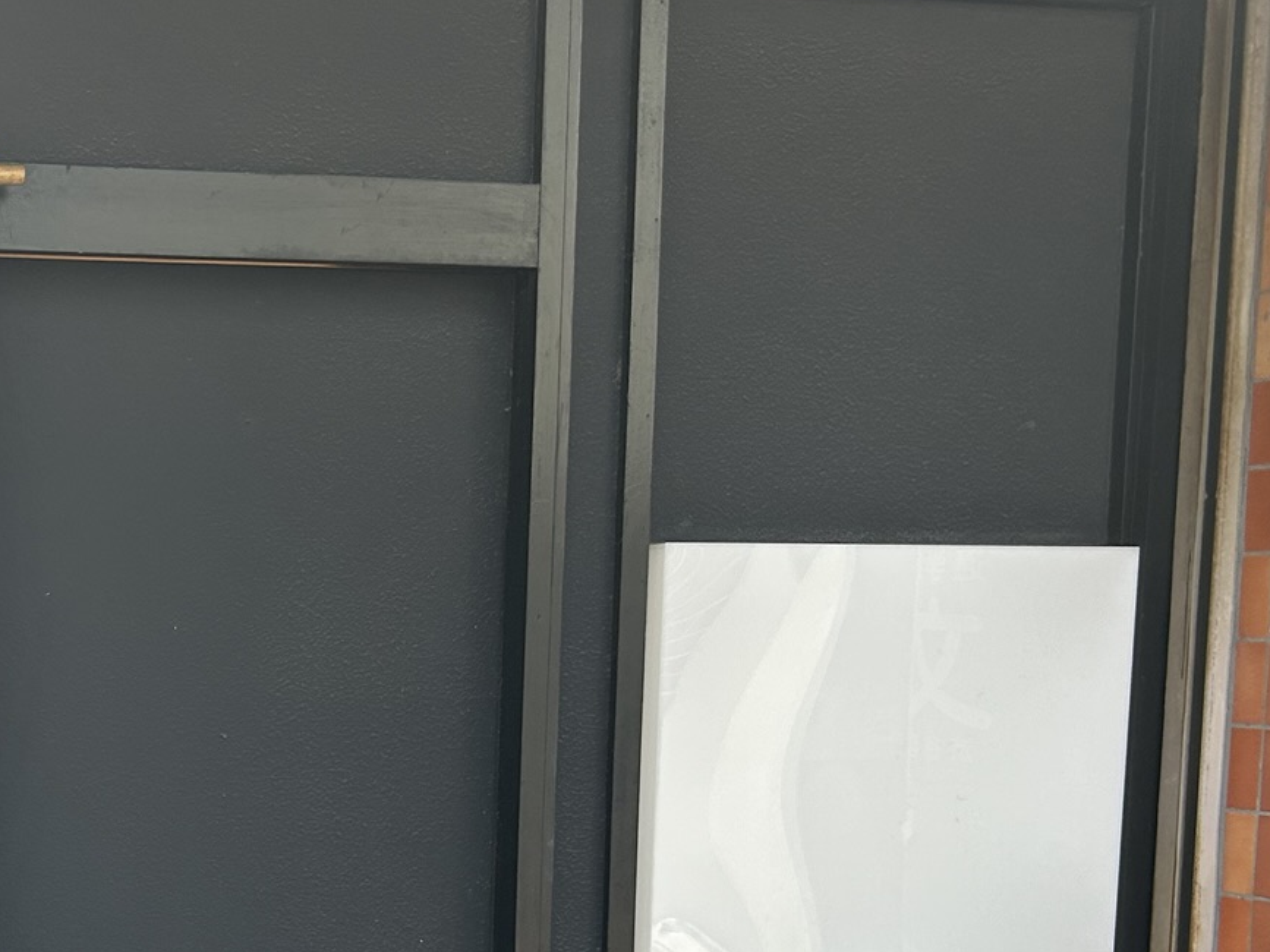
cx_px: -28
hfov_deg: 29.8
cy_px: 828
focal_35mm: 60
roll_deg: +2.0
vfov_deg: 23.8
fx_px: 2201
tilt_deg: -2.8
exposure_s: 1/1048
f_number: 1.5
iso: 50
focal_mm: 5.7
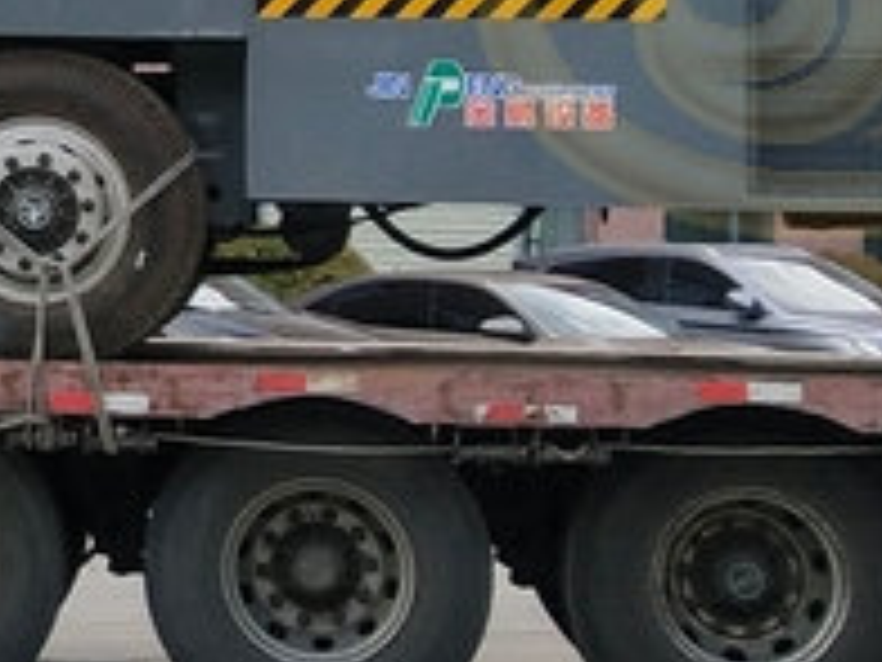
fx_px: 4688
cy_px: -113
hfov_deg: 10.3
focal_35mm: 184
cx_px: -594
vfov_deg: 8.0
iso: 137
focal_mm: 3.95
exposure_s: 1/583
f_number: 1.8
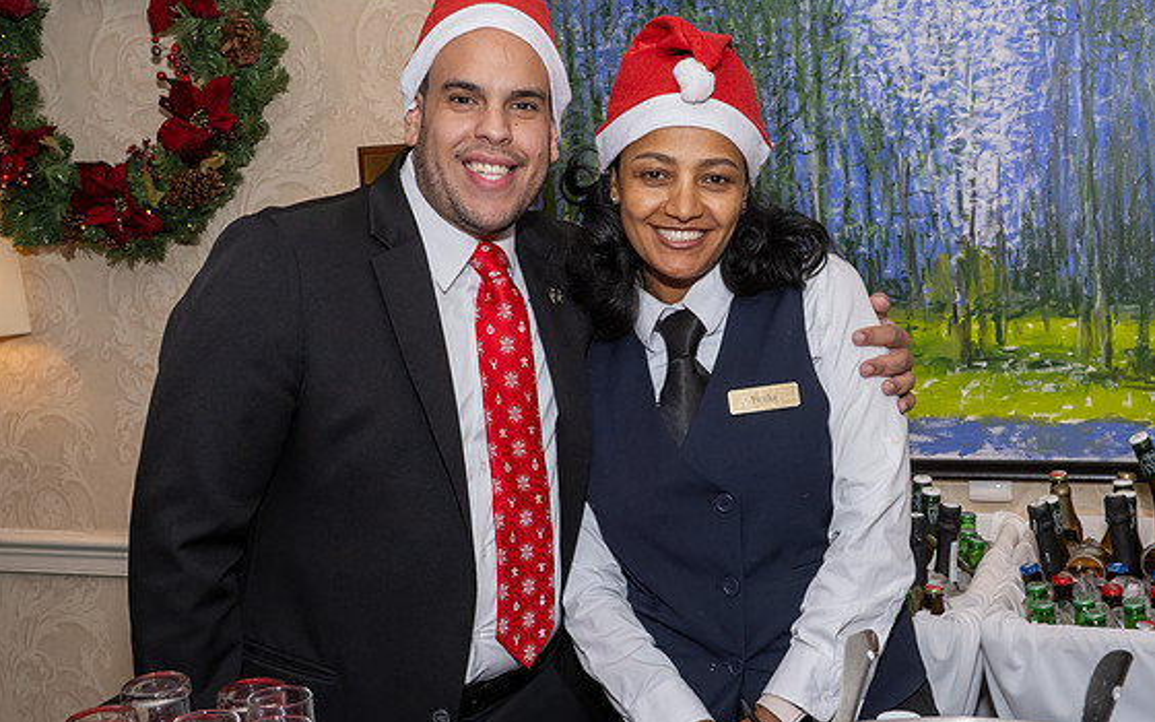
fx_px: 1511
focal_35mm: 48
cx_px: 659
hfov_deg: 41.7
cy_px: 363
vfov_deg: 26.9
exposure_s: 1/250
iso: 800
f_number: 8
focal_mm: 26
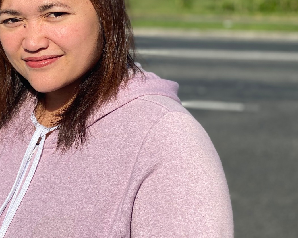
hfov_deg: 20.3
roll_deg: -0.2
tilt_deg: -8.0
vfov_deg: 16.5
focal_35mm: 93
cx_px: 45
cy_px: 60
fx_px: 820
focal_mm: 6
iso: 20
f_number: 2
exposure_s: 1/2283
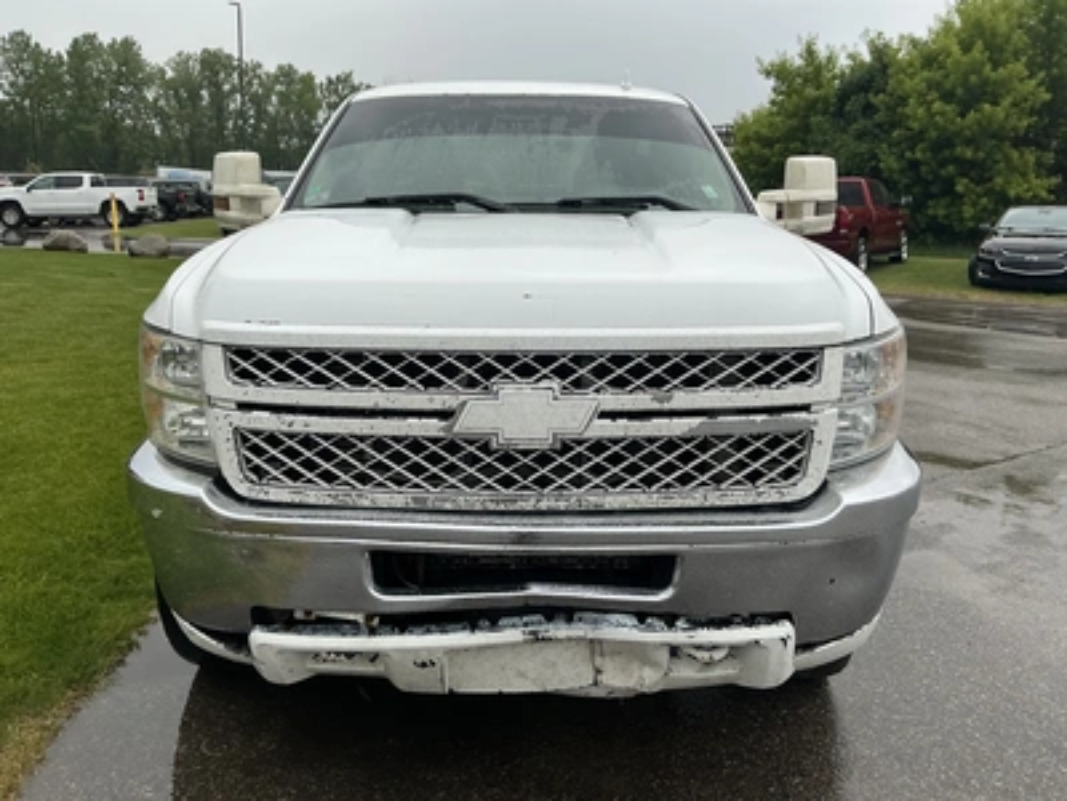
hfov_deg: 63.4
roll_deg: -2.5
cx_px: 534
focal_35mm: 28
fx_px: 863
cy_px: 400
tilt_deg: -10.7
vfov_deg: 49.7
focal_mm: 3
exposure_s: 1/322
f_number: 1.8
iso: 25
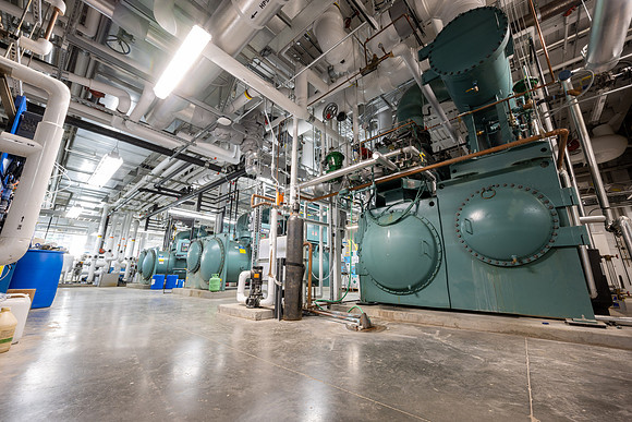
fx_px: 246
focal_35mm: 14
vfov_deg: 81.2
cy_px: 211
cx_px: 316
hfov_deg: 104.2
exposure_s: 2.5
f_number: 11
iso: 100
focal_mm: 14
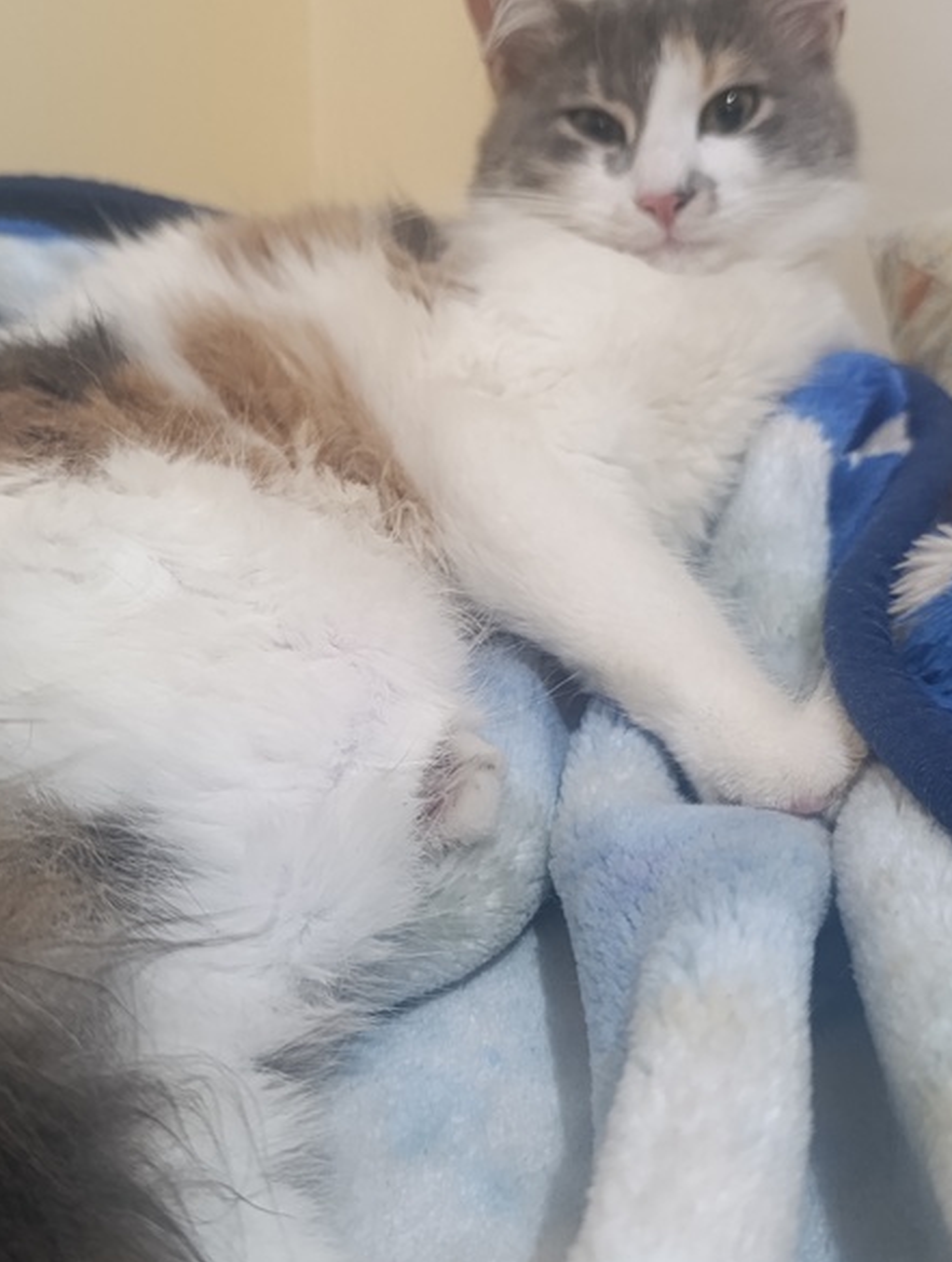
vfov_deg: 51.3
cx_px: 425
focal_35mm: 36
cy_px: 639
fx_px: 1316
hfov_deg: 39.7
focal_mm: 6.14
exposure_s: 1/25
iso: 1600
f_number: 1.6
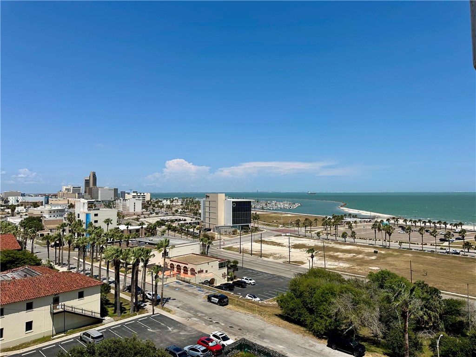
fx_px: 330
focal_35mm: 24
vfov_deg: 56.8
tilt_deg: +2.5
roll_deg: -0.4
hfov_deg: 71.6
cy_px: 178
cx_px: 238
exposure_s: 1/8197
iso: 80
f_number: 1.78
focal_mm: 6.86
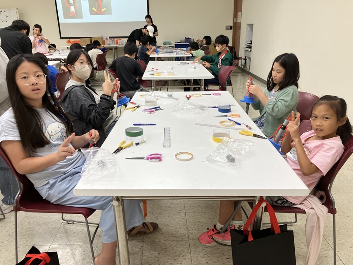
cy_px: 132
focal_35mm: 28
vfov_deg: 49.7
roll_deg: +1.5
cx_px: 176
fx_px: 286
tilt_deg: -19.1
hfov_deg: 63.4
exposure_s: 1/120
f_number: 1.8
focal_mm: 3.99
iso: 80
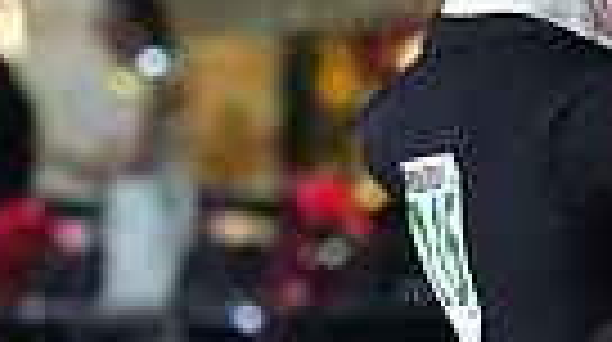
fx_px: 12055
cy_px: 963
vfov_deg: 1.6
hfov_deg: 2.9
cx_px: 736
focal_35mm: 744
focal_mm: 166
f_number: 5
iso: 10000
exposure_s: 1/400
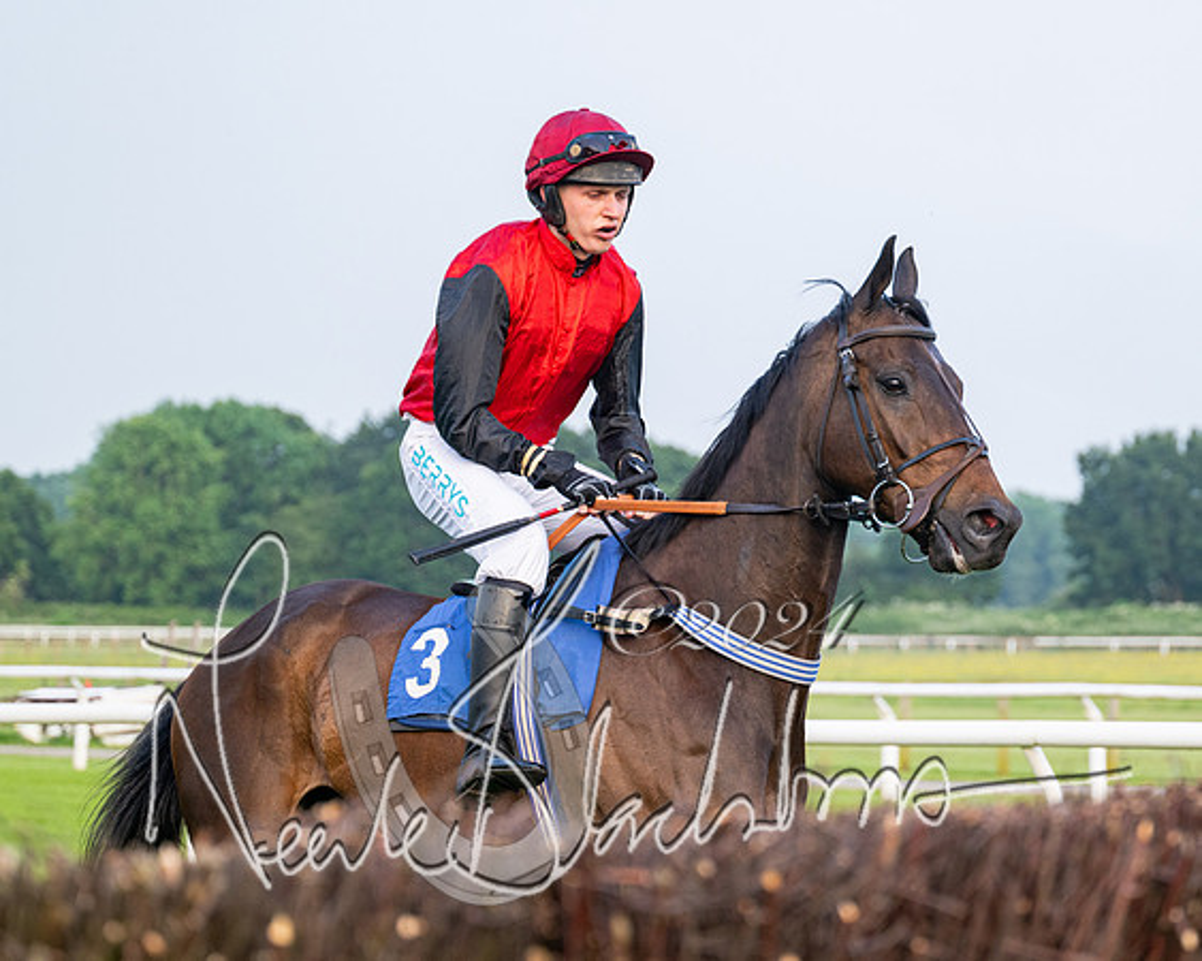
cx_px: 743
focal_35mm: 133
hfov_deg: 14.4
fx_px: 4739
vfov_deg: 11.6
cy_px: 484
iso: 400
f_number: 4
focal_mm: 98
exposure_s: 1/640
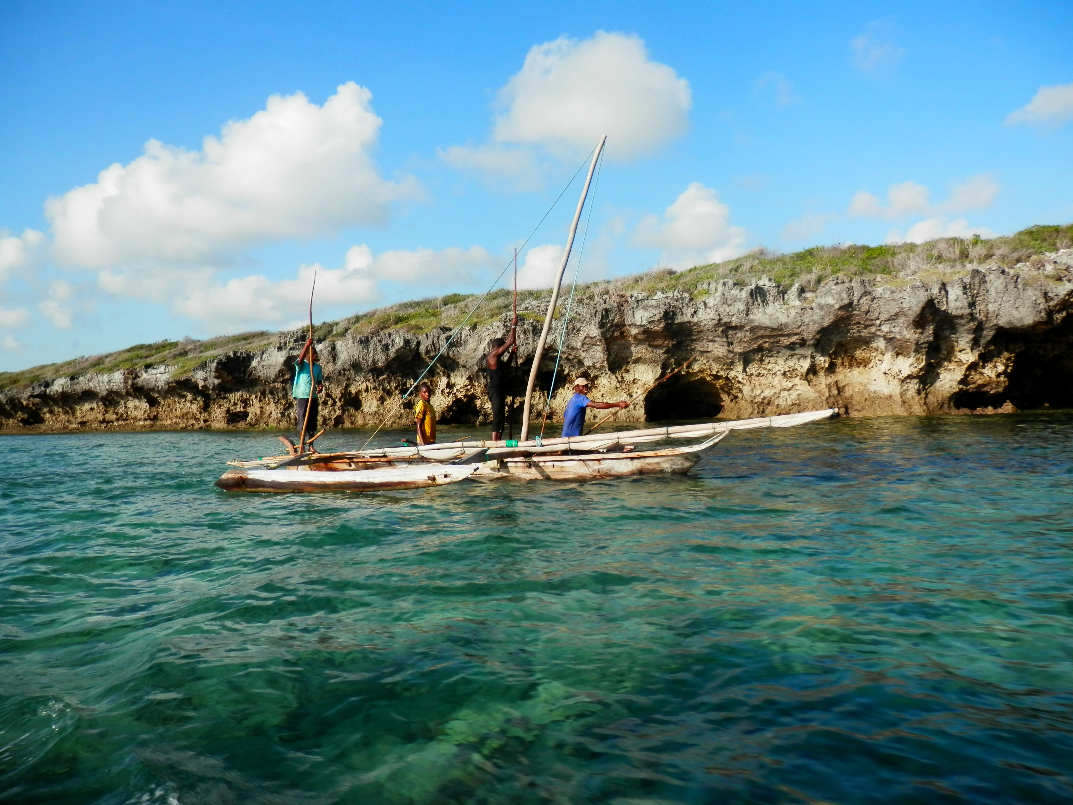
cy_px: 402
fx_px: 775
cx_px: 536
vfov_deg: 54.9
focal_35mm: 25
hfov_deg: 69.4
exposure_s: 1/125
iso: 80
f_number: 8.7
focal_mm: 4.5
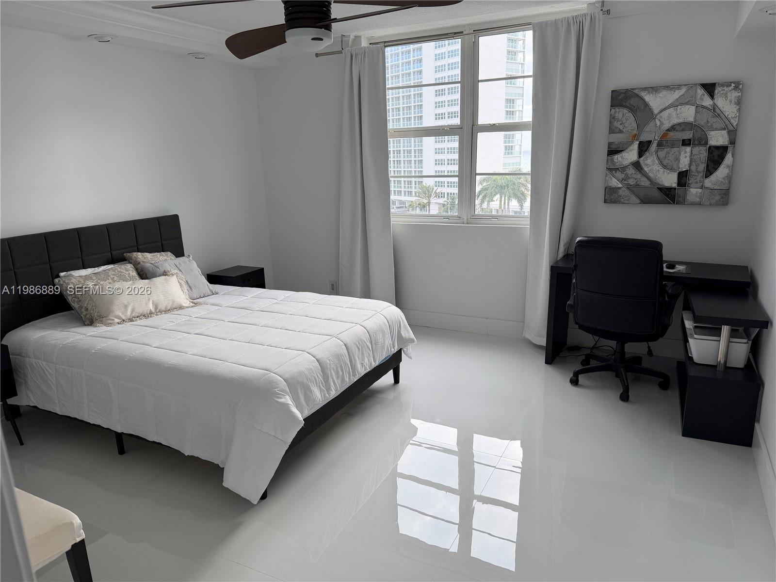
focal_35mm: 24
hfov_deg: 71.6
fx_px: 538
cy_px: 291
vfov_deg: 56.8
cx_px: 388
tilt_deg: -14.9
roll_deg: +1.6
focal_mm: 6.76
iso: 100
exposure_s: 1/350
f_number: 1.78
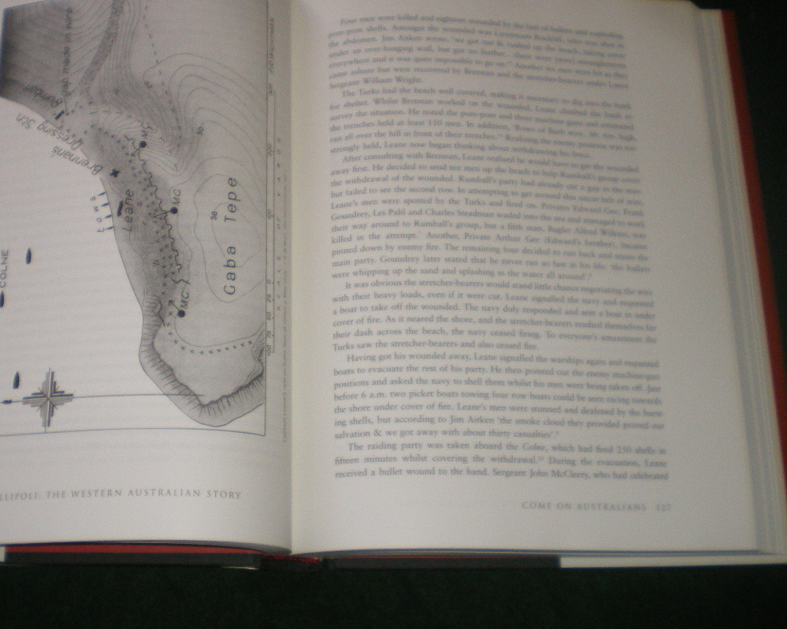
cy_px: 224
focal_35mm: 55
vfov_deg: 27.5
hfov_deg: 33.9
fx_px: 1281
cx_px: 276
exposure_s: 1/50
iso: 200
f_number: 3.1
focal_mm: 6.3
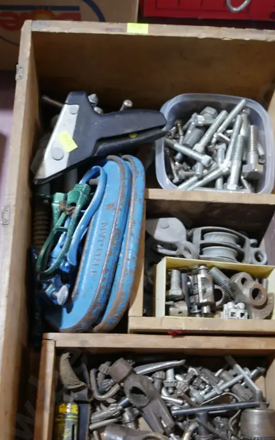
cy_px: 268
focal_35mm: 40
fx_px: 480
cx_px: 142
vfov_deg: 48.9
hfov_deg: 32.0
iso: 500
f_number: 3.5
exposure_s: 1/60
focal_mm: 14
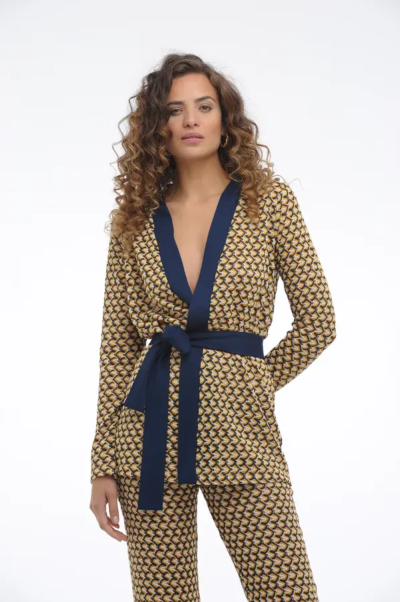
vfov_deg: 15.2
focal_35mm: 135
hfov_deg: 10.1
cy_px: 301
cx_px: 200
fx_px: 2252
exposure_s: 1/160
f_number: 9
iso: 200
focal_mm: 135
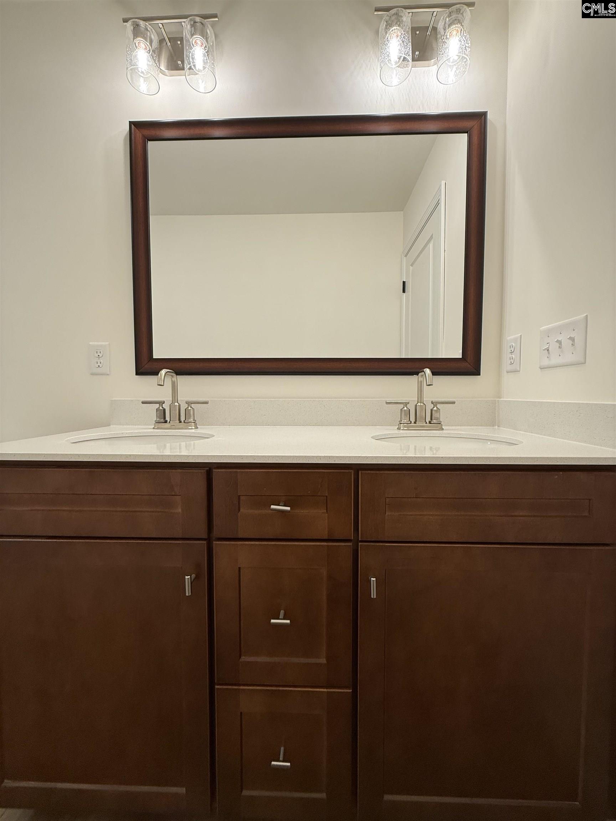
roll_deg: -1.2
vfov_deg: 102.1
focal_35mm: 14
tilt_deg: -0.8
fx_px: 332
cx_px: 308
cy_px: 410
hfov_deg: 85.7
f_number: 2.2
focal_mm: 2.22
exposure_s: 1/120
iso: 125
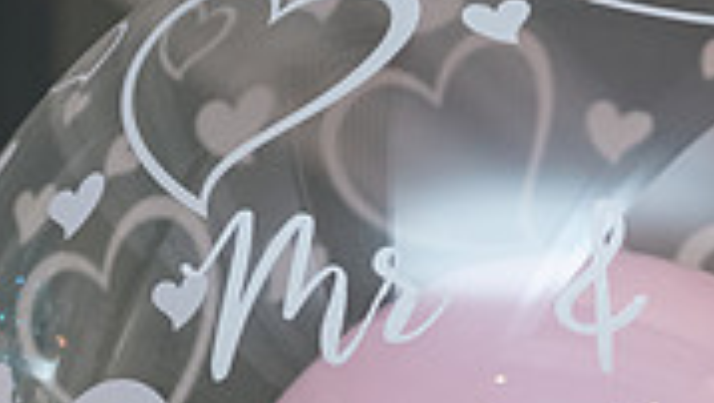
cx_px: 610
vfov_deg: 6.5
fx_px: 3543
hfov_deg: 11.5
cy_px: 533
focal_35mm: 187
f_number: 3.5
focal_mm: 55
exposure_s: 1/160
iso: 800
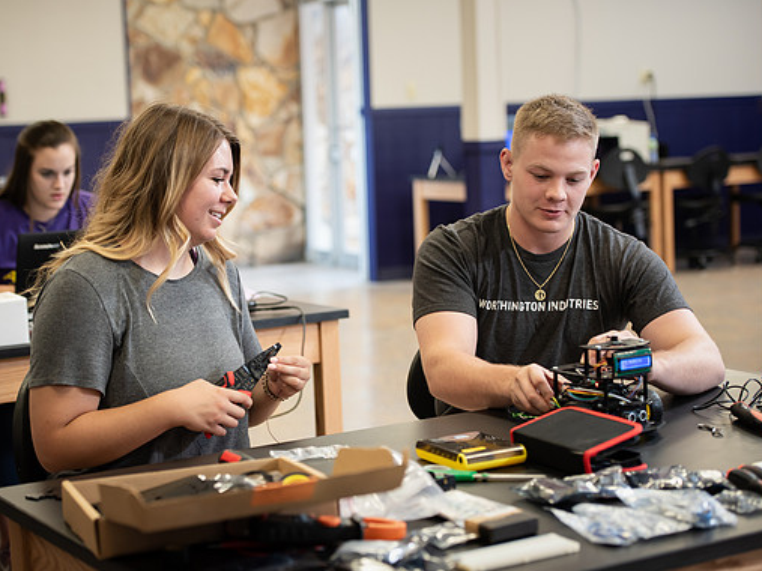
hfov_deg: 25.3
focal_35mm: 77
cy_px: 285
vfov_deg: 19.1
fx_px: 1695
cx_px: 337
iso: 800
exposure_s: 1/160
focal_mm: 70
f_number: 3.5
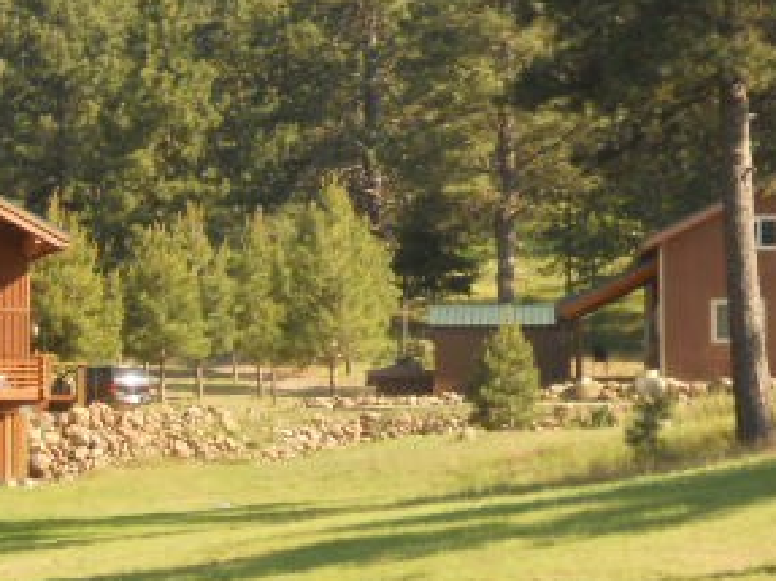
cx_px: 360
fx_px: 4594
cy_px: 362
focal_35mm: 205
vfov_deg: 7.2
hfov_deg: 9.7
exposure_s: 1/125
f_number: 5.4
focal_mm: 16.5
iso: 80
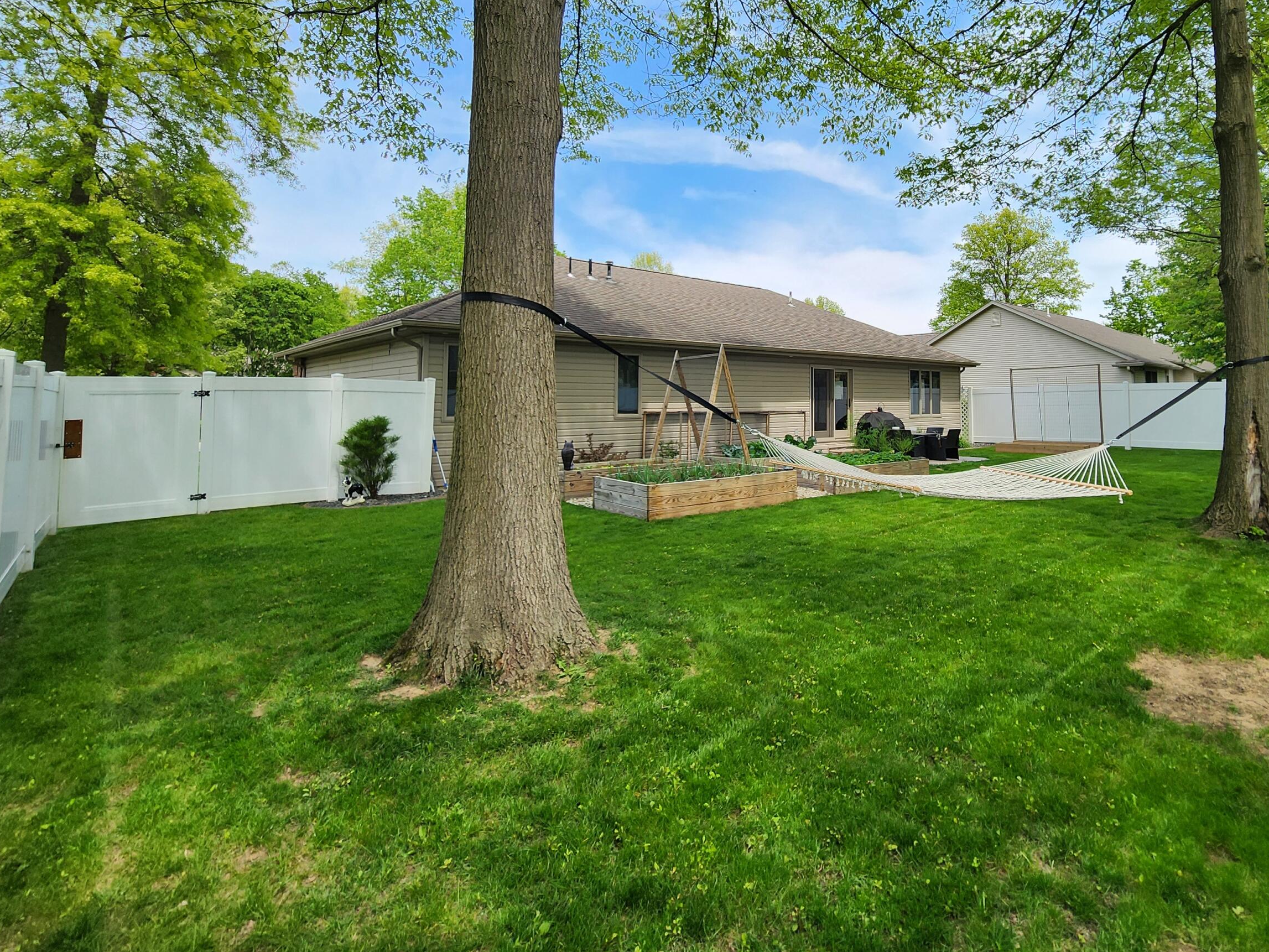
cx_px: 773
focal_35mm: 17
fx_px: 623
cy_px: 354
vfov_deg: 73.4
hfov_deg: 89.6
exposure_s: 1/981
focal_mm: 2.2
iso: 50
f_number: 2.2
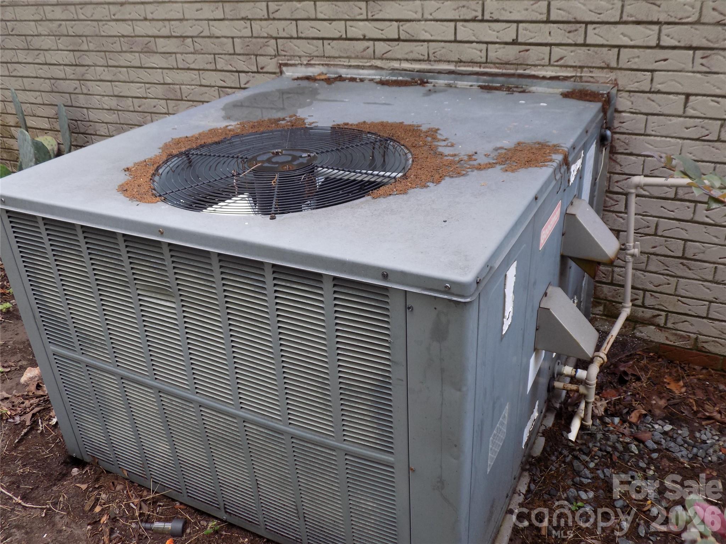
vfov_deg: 46.8
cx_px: 363
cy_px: 272
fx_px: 629
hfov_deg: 60.0
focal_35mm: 30
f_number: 3.3
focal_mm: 5.3
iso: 80
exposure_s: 1/40
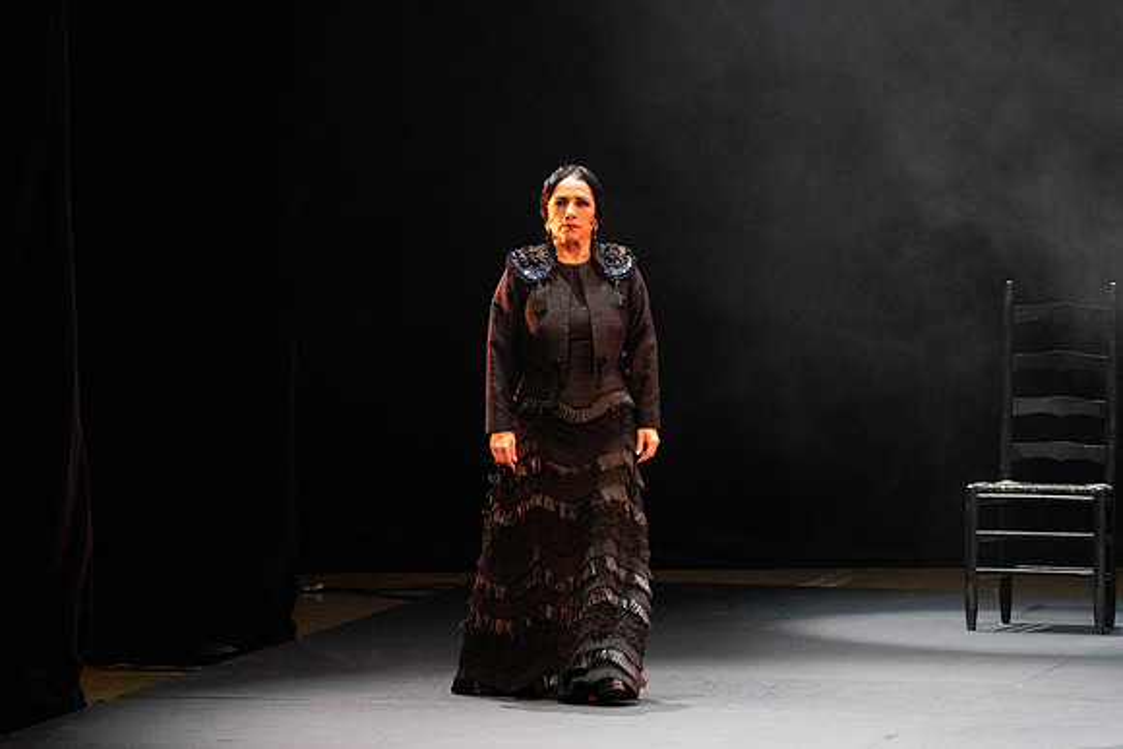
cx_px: 562
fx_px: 12480
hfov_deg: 5.2
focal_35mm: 400
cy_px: 374
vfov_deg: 3.4
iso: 16000
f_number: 13
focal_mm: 400
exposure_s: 1/400
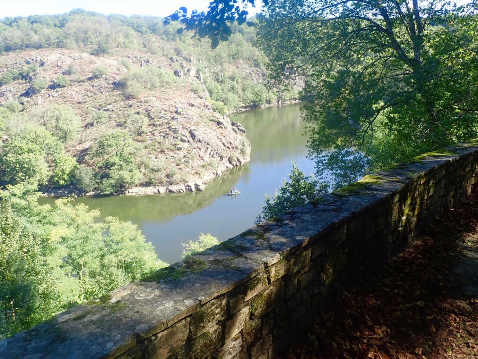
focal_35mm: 29
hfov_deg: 61.6
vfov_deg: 48.0
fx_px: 400
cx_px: 258
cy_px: 151
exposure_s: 1/250
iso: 100
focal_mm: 4.5
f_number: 2.8
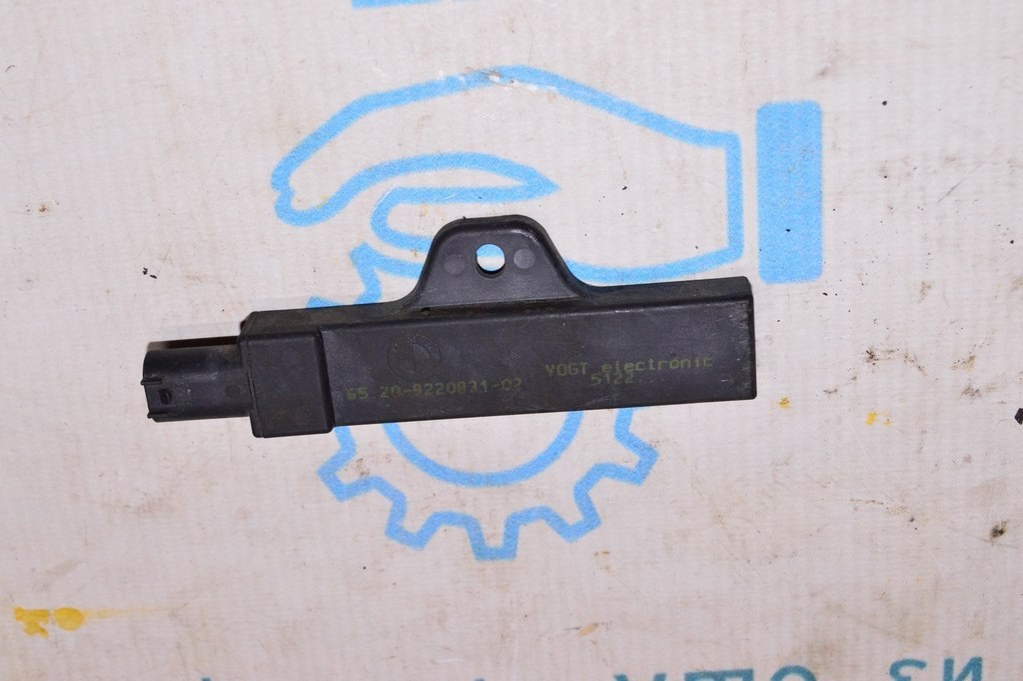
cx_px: 512
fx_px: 1533
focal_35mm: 54
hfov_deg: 36.9
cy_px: 340
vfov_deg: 25.0
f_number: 8
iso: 1600
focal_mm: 36
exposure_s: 1/200
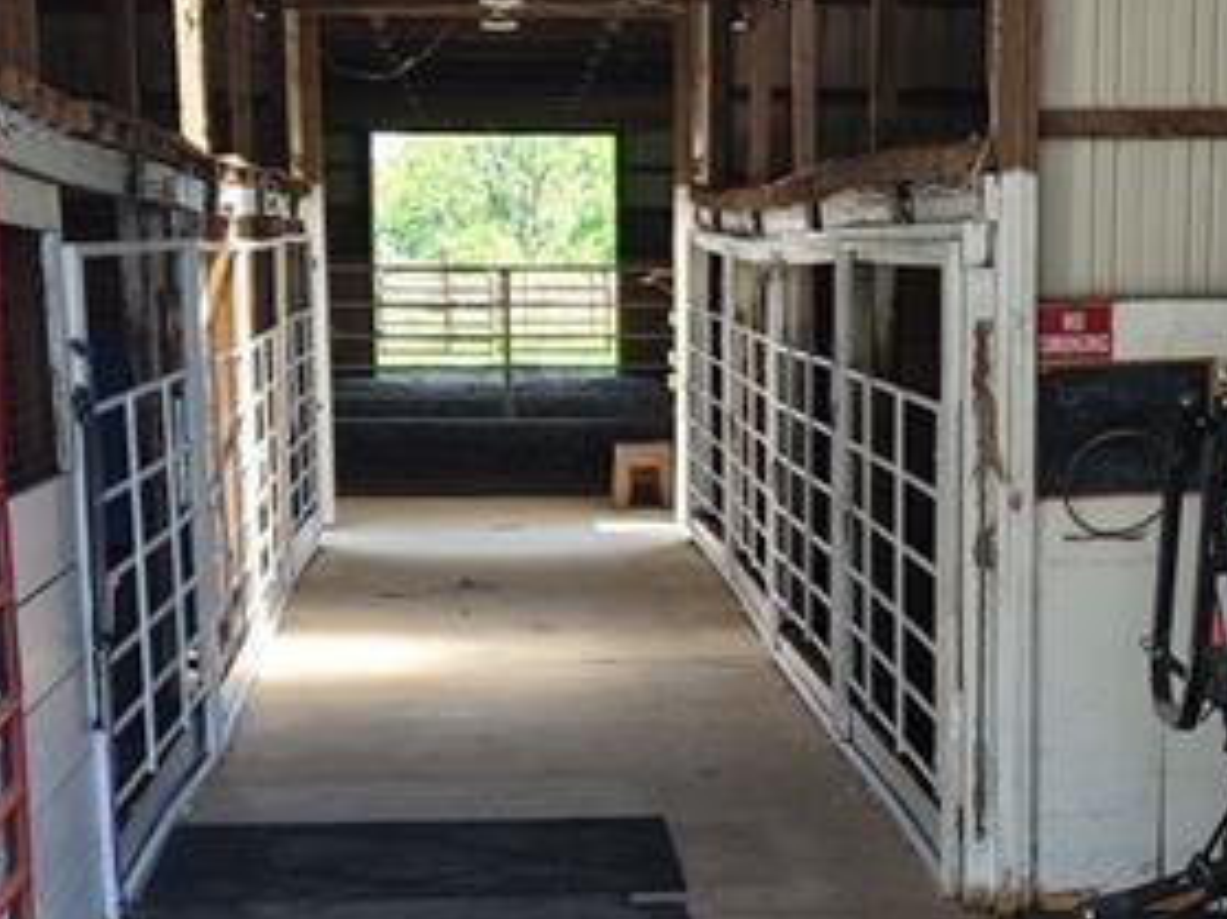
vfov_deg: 16.6
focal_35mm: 88
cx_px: 721
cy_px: 822
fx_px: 3118
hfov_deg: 22.2
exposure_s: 1/250
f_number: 1.8
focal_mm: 8.67
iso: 290
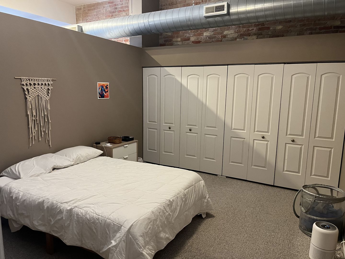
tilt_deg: -8.2
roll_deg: -0.3
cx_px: 172
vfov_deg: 53.1
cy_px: 130
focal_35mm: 26
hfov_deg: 67.3
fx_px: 259
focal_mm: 5.1
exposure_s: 1/40
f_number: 1.6
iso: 400
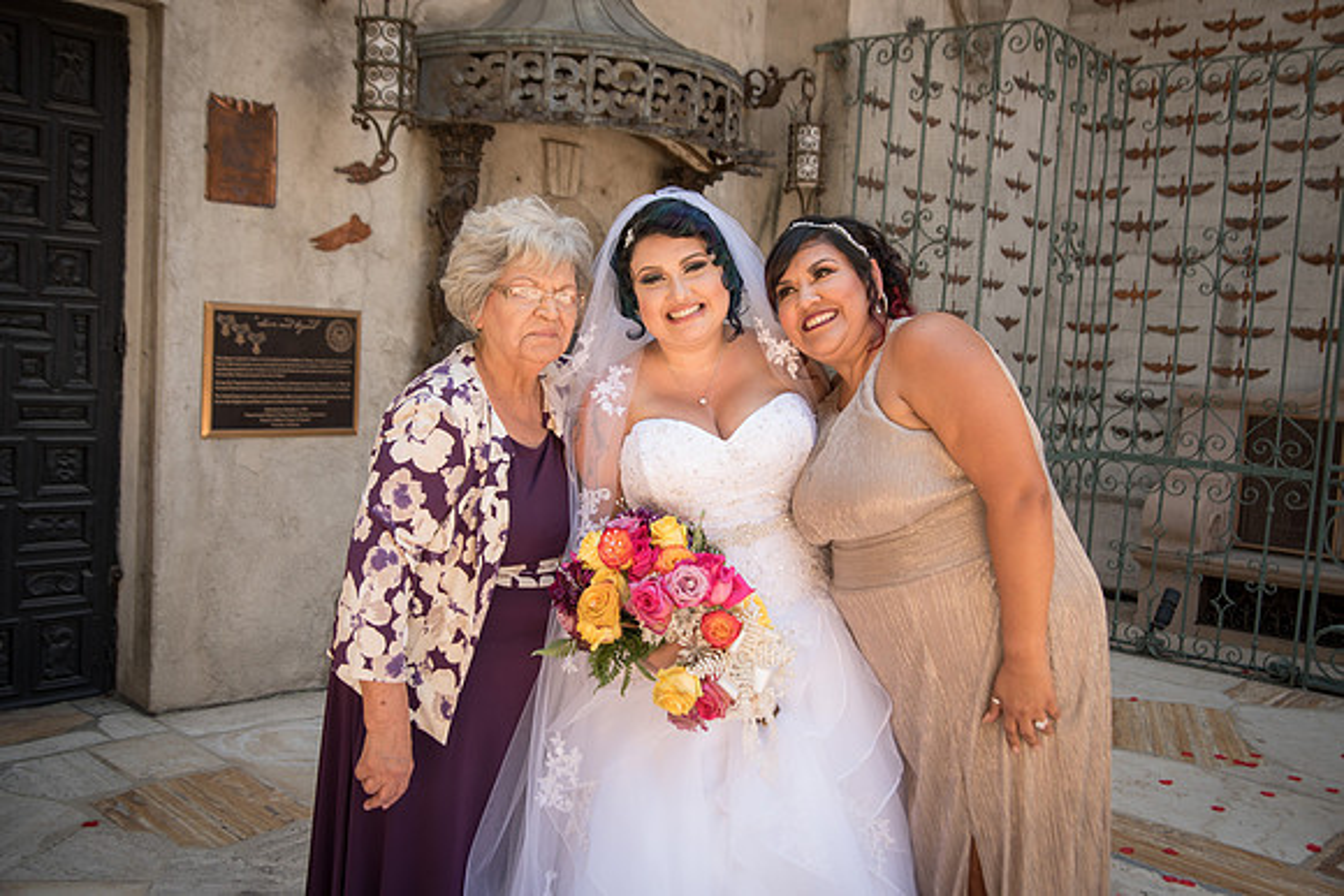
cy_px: 448
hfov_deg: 54.0
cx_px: 672
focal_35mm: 35
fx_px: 1319
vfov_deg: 37.6
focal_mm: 35
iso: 100
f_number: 4.5
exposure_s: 1/100
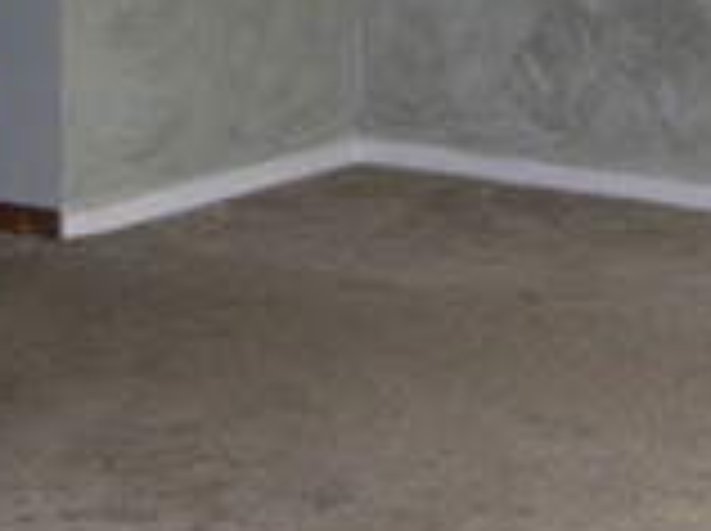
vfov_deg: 9.4
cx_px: 302
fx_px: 3158
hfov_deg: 12.8
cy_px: -162
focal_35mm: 154
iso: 287
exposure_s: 1/60
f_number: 2.8
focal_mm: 8
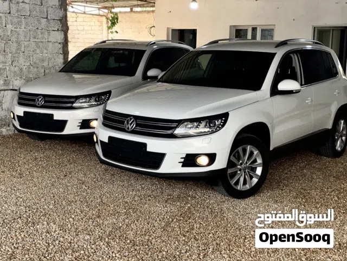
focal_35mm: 26
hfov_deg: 67.3
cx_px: 174
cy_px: 130
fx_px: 261
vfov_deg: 53.1
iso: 25
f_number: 1.8
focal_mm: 4.25
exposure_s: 1/122
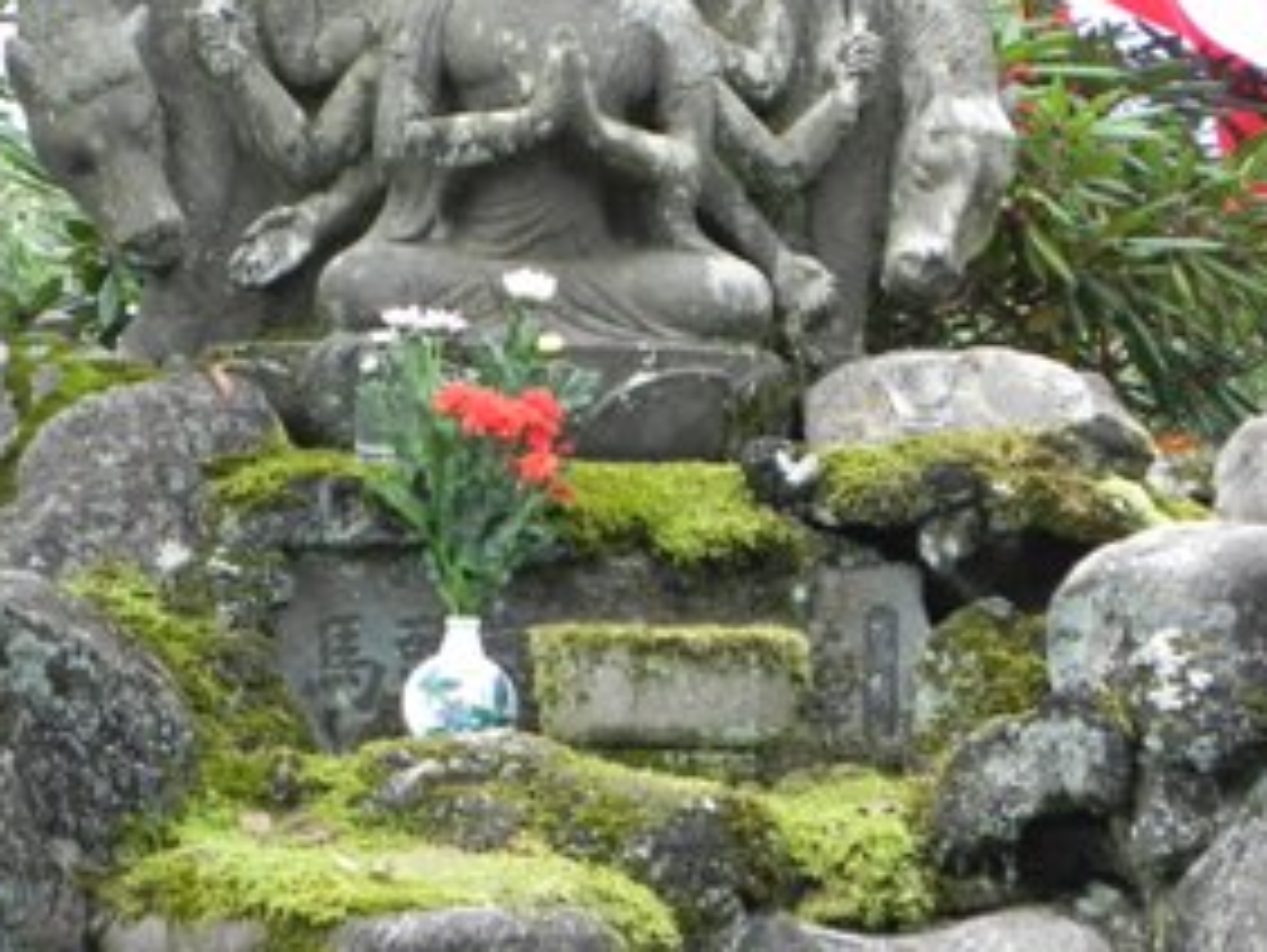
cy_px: 346
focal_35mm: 135
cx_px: 503
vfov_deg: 11.0
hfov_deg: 14.6
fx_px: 4945
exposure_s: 1/61
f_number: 4
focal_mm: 15.1
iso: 160
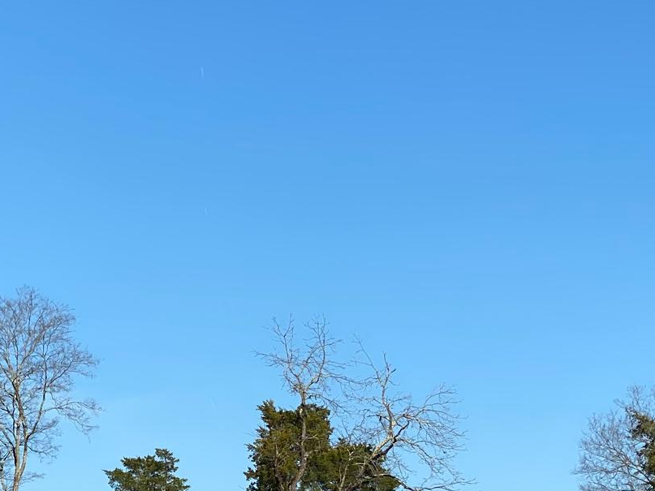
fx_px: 2497
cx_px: 37
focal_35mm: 132
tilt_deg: +6.2
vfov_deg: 11.1
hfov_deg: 14.7
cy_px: 507
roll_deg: -1.8
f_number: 2
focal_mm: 6
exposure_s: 1/1597
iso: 20
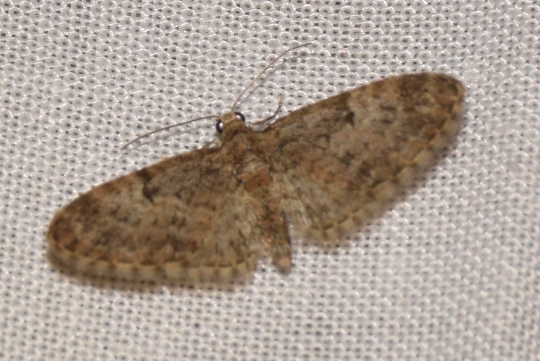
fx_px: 3574
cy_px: 187
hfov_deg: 8.6
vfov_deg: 5.8
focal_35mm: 238
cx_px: 250
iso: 100
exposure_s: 1/200
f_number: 16
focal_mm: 140
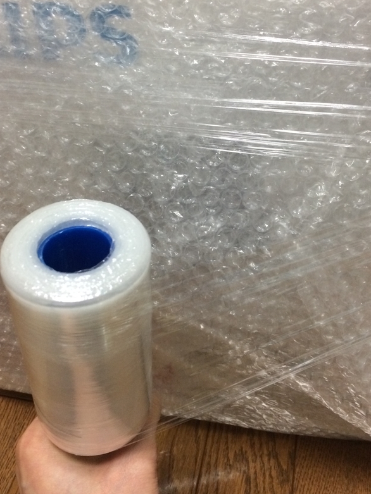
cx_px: 191
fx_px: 543
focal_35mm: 38
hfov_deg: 37.7
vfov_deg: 48.7
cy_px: 201
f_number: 2.2
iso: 250
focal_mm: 4.15
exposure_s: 1/30
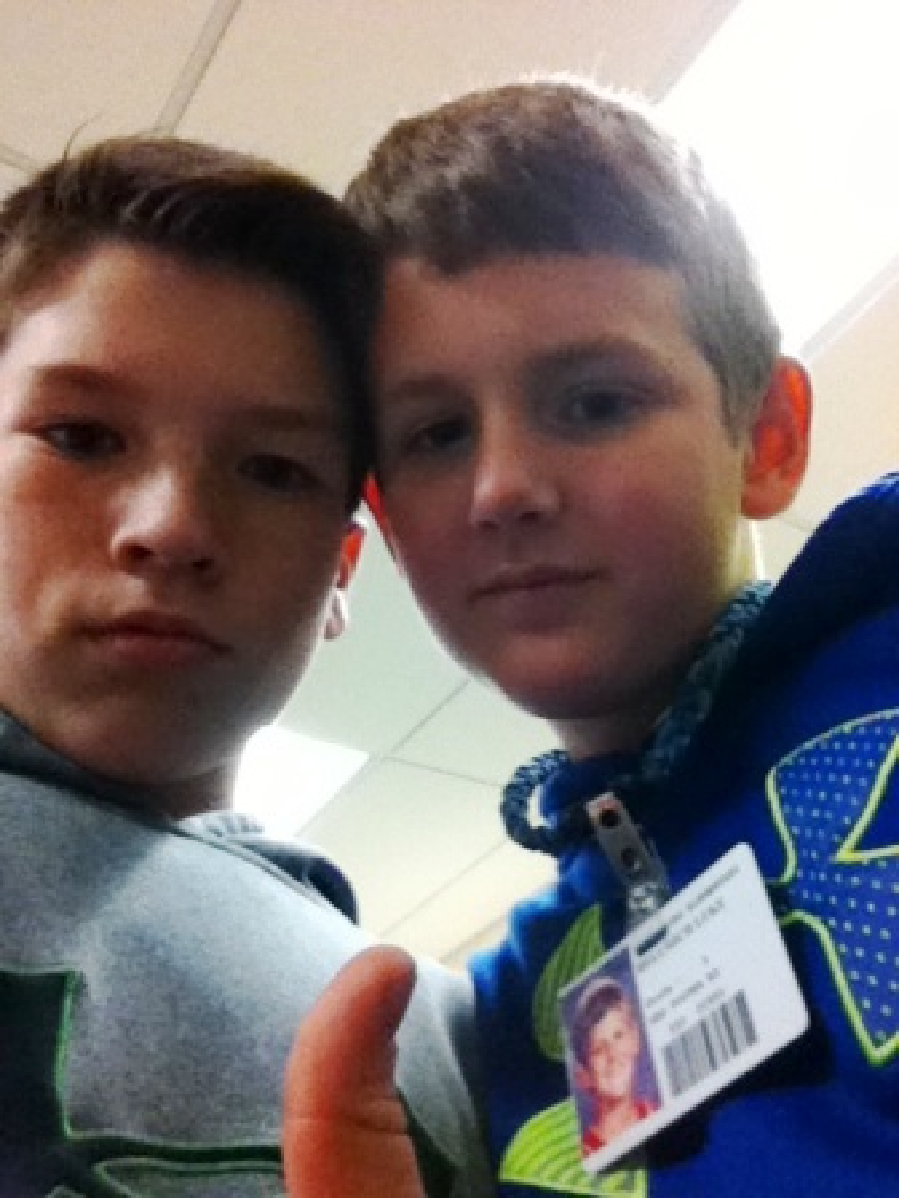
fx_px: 1212
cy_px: 599
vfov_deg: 52.6
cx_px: 450
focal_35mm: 35
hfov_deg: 40.7
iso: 640
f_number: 2.4
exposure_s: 1/30
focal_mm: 3.85
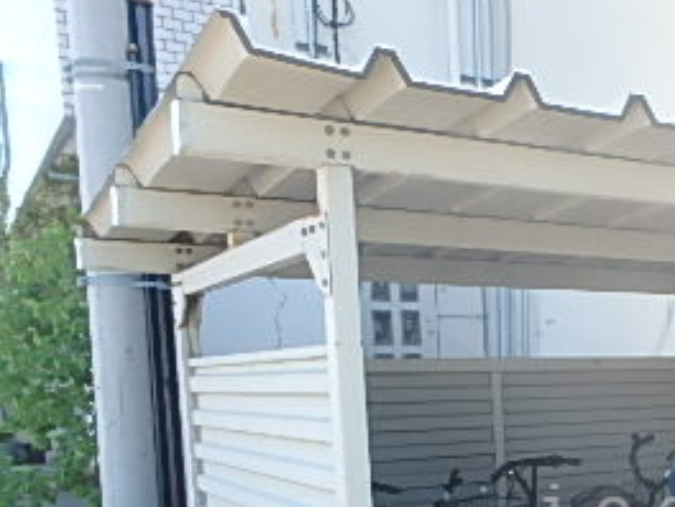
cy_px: 515
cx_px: 713
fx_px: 994
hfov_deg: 33.4
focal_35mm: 51
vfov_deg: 26.9
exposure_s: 1/125
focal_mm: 3.7
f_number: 3.5
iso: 125
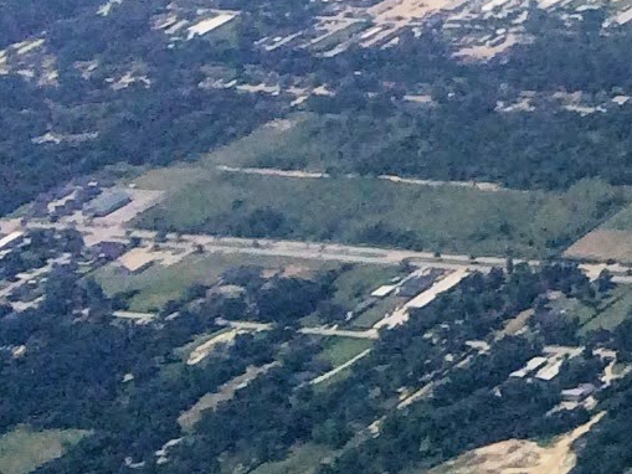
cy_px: -901
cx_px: 2018
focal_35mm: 186
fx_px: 3397
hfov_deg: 8.5
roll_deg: -0.9
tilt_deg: -6.3
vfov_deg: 7.2
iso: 32
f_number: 2.2
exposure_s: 1/3425
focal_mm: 4.15
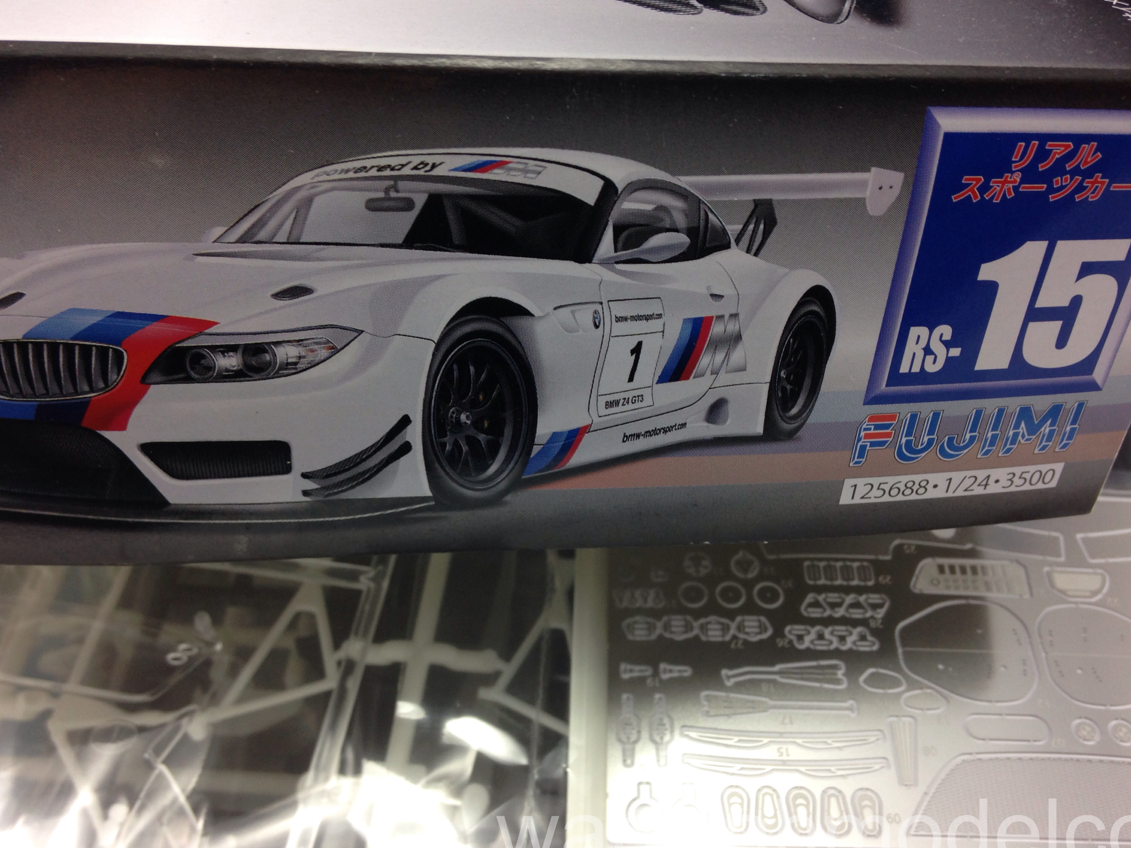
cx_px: 567
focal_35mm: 36
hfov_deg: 51.4
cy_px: 438
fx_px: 1176
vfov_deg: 39.7
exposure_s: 1/30
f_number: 2.4
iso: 50
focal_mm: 4.12
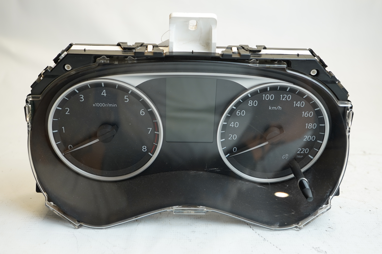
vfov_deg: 35.9
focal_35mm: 37
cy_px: 127
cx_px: 191
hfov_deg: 51.9
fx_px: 393
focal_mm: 25
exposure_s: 1/60
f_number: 4
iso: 200
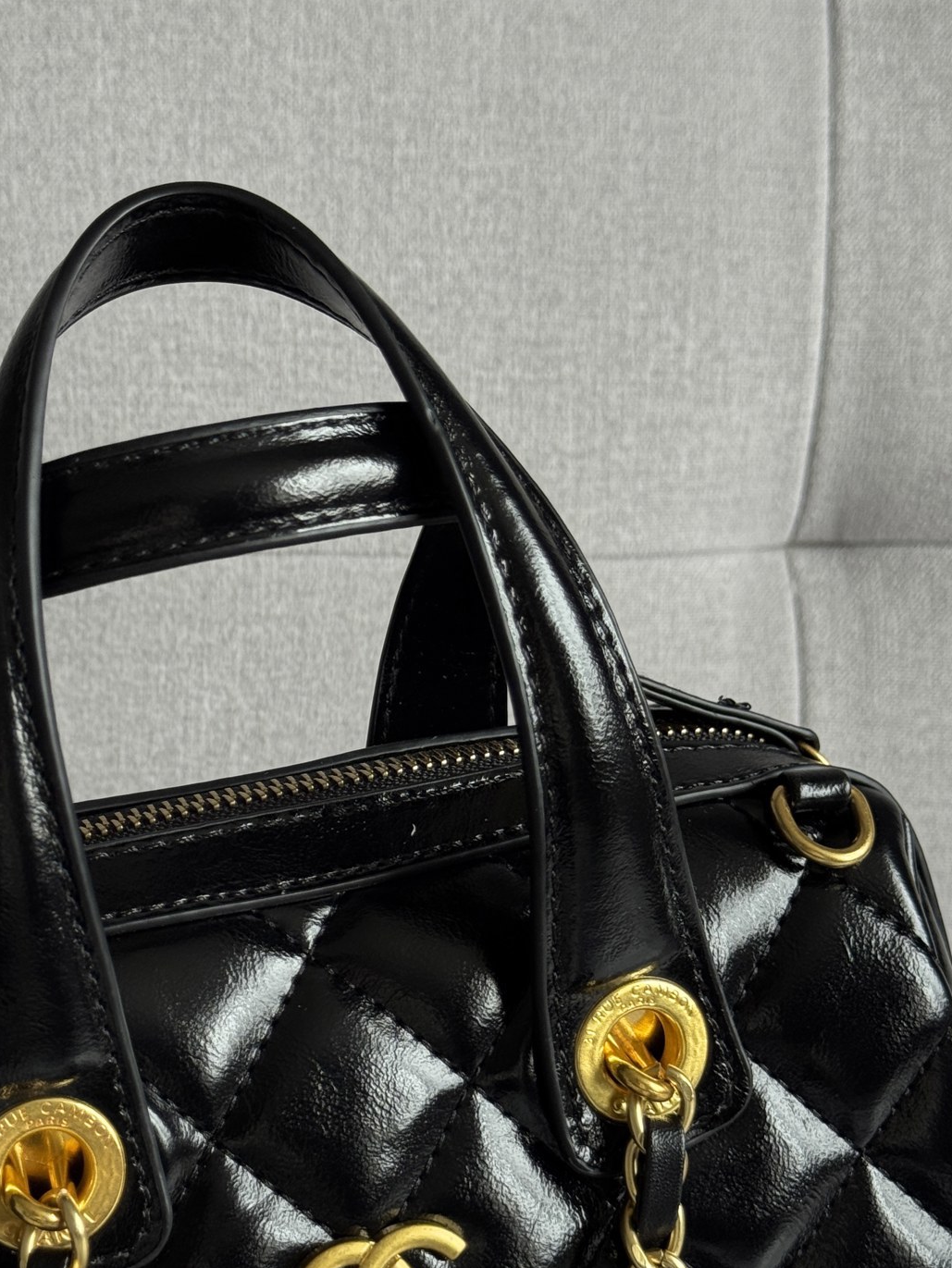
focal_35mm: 70
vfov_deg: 27.7
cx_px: 291
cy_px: 739
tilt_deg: -26.0
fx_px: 2566
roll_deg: -4.7
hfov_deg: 20.9
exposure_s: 1/75
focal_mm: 6.76
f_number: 1.78
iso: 100
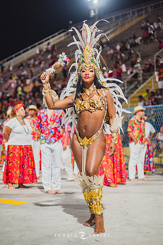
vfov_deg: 39.6
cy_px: 122
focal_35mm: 50
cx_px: 82
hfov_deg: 27.0
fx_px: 340
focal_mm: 50
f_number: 1.8
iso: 320
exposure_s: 1/320
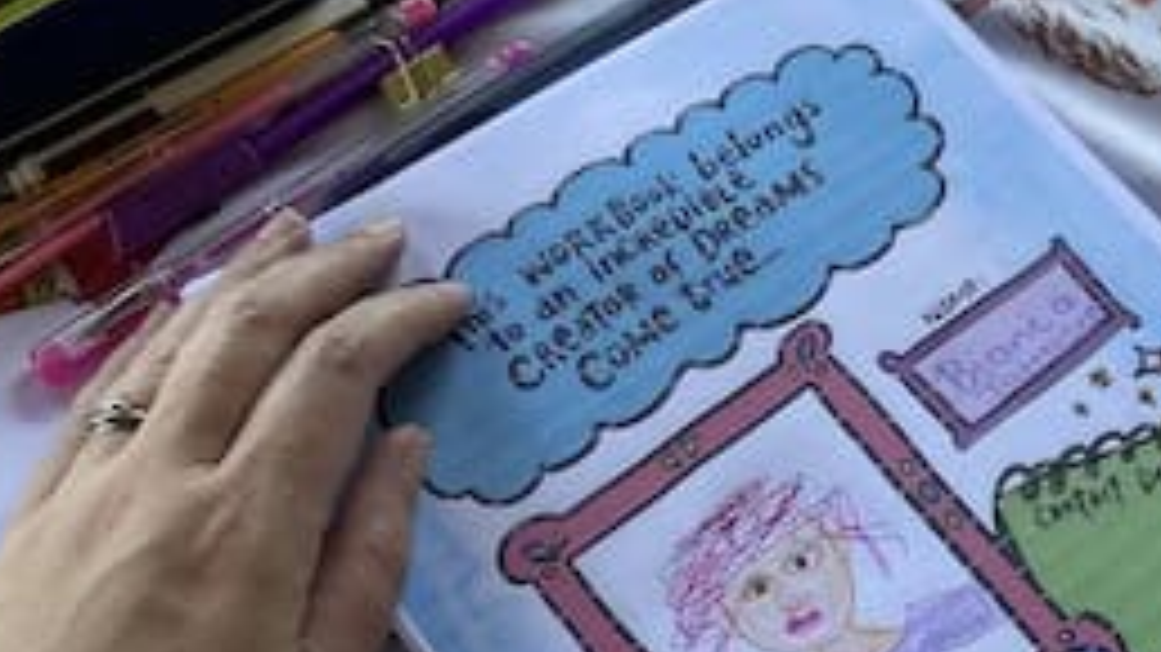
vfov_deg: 17.9
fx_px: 2031
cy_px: 31
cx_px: 994
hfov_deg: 30.8
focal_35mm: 66
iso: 32
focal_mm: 4.2
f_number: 1.8
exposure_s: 1/159
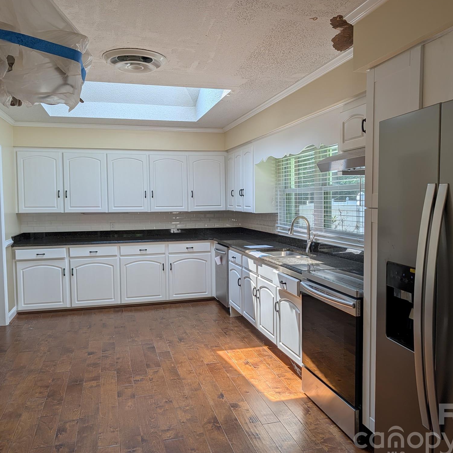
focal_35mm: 29
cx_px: 226
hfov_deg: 55.6
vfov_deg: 55.6
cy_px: 230
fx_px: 429
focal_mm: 6.9
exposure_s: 1/1645
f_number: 1.68
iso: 21
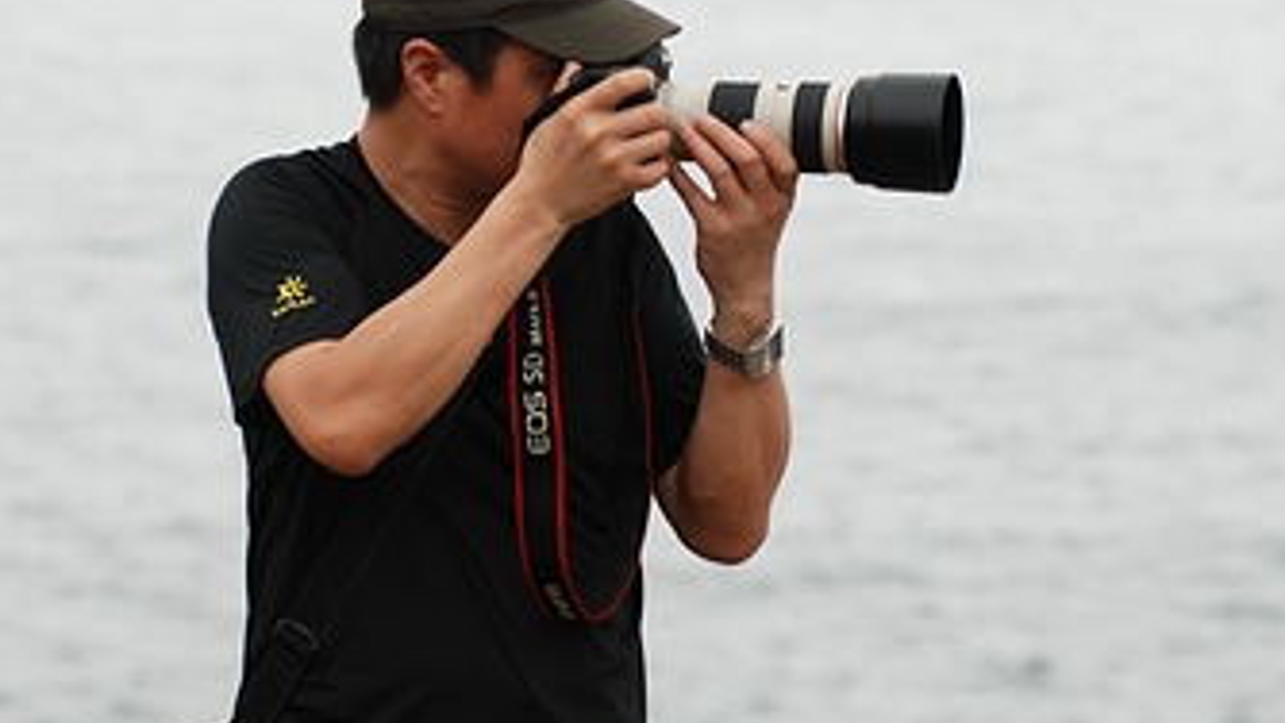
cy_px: 381
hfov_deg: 8.2
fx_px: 8997
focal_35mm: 264
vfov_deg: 4.6
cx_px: 577
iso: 200
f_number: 4
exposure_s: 1/320
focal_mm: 80
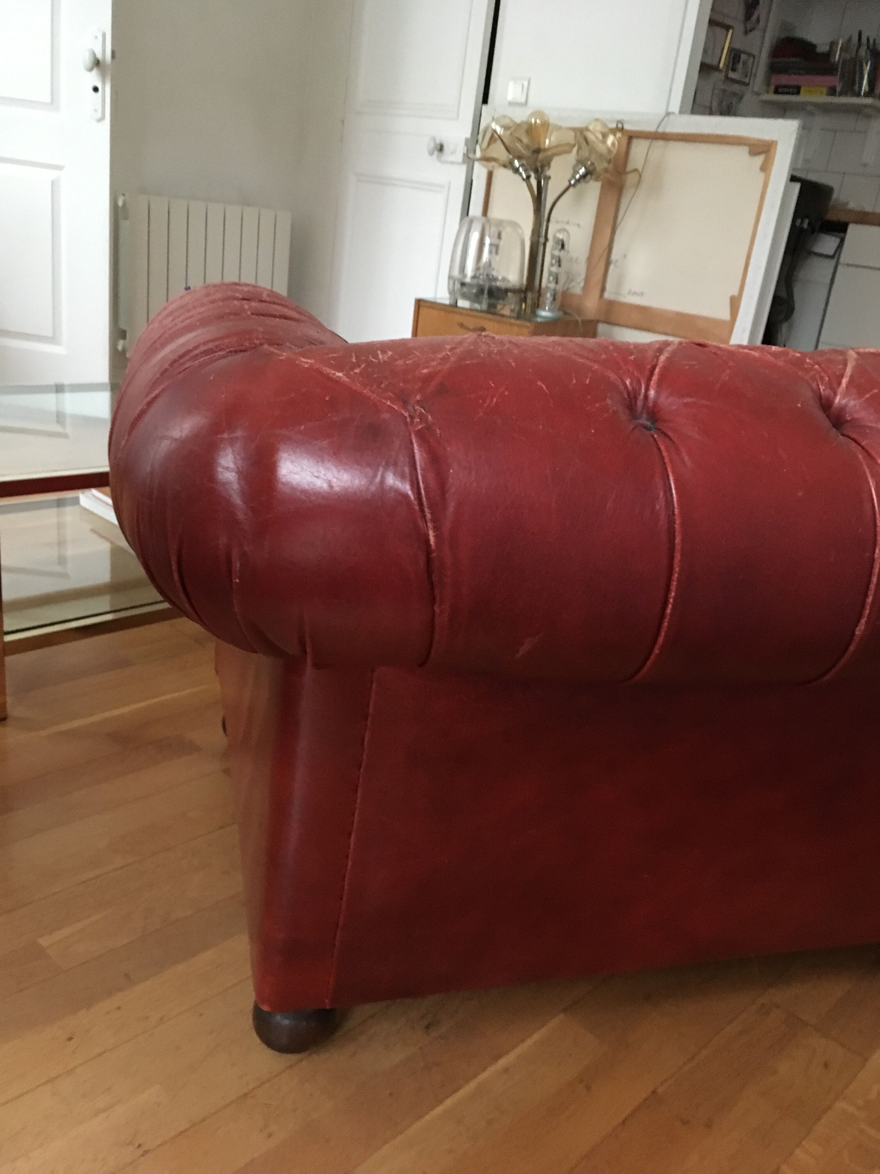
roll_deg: -7.6
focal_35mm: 29
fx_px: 983
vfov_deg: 61.7
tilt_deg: -21.4
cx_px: 440
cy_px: 587
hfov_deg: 48.2
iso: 400
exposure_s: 1/17
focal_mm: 4.15
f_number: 2.2
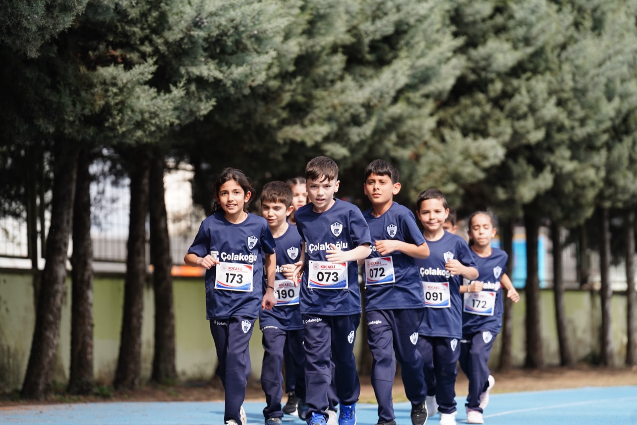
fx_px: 2600
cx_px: 318
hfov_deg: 14.0
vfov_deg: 9.3
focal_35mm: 147
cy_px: 212
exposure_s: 1/3200
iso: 320
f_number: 2.8
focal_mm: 147
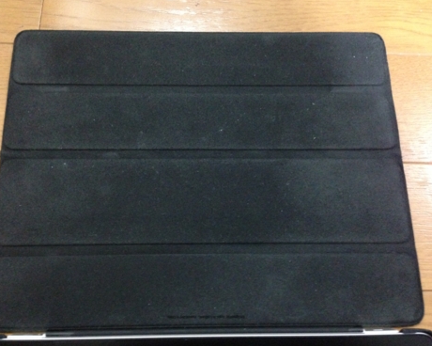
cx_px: 199
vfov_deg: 42.2
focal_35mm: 35
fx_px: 447
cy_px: 174
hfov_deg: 51.5
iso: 800
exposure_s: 1/15
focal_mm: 4.13
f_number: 2.4
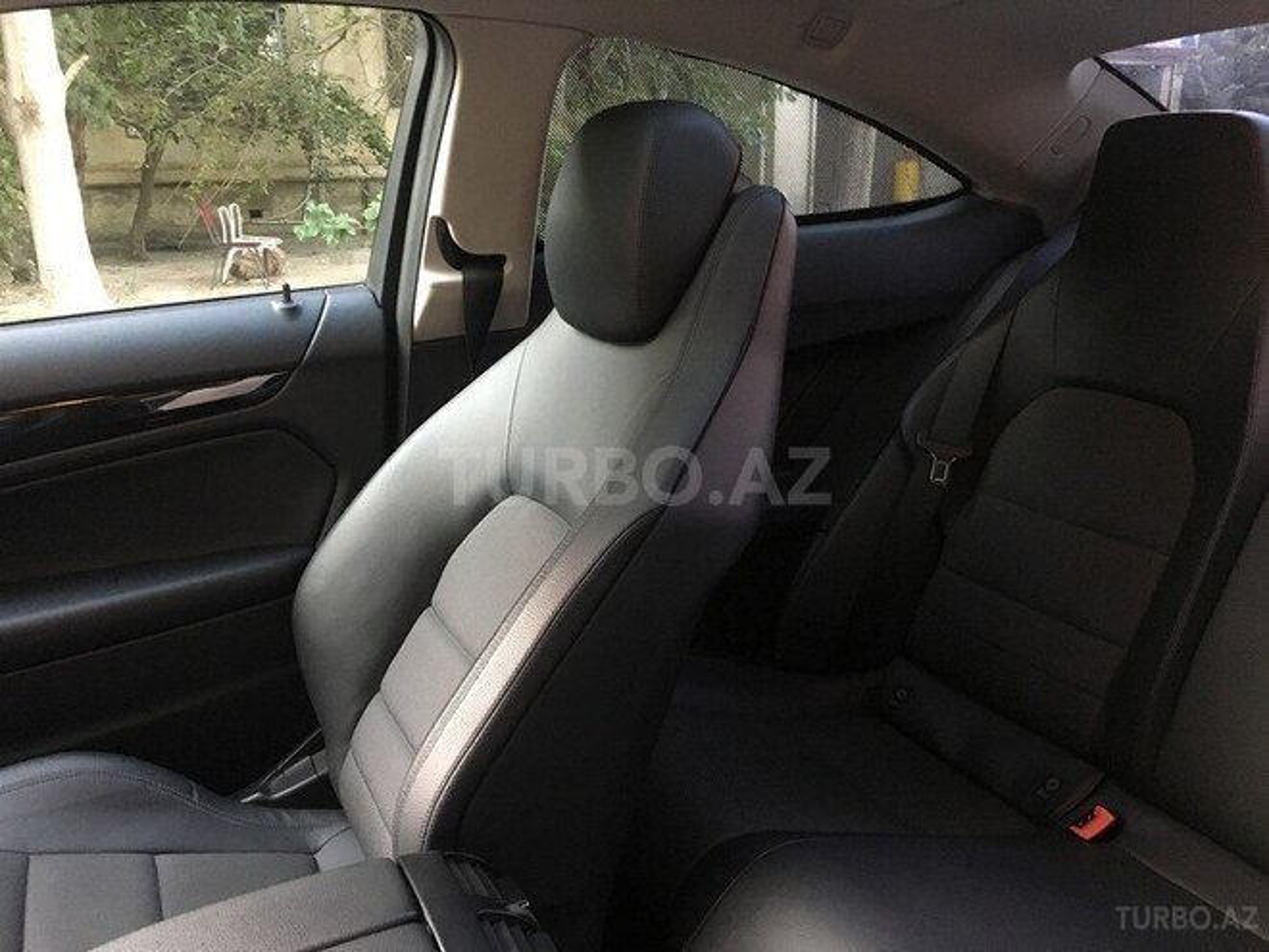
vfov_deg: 48.2
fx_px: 1063
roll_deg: +0.7
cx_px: 634
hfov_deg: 61.7
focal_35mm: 29
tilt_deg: -16.5
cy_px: 476
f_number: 2.2
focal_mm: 4.15
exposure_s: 1/17
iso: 200
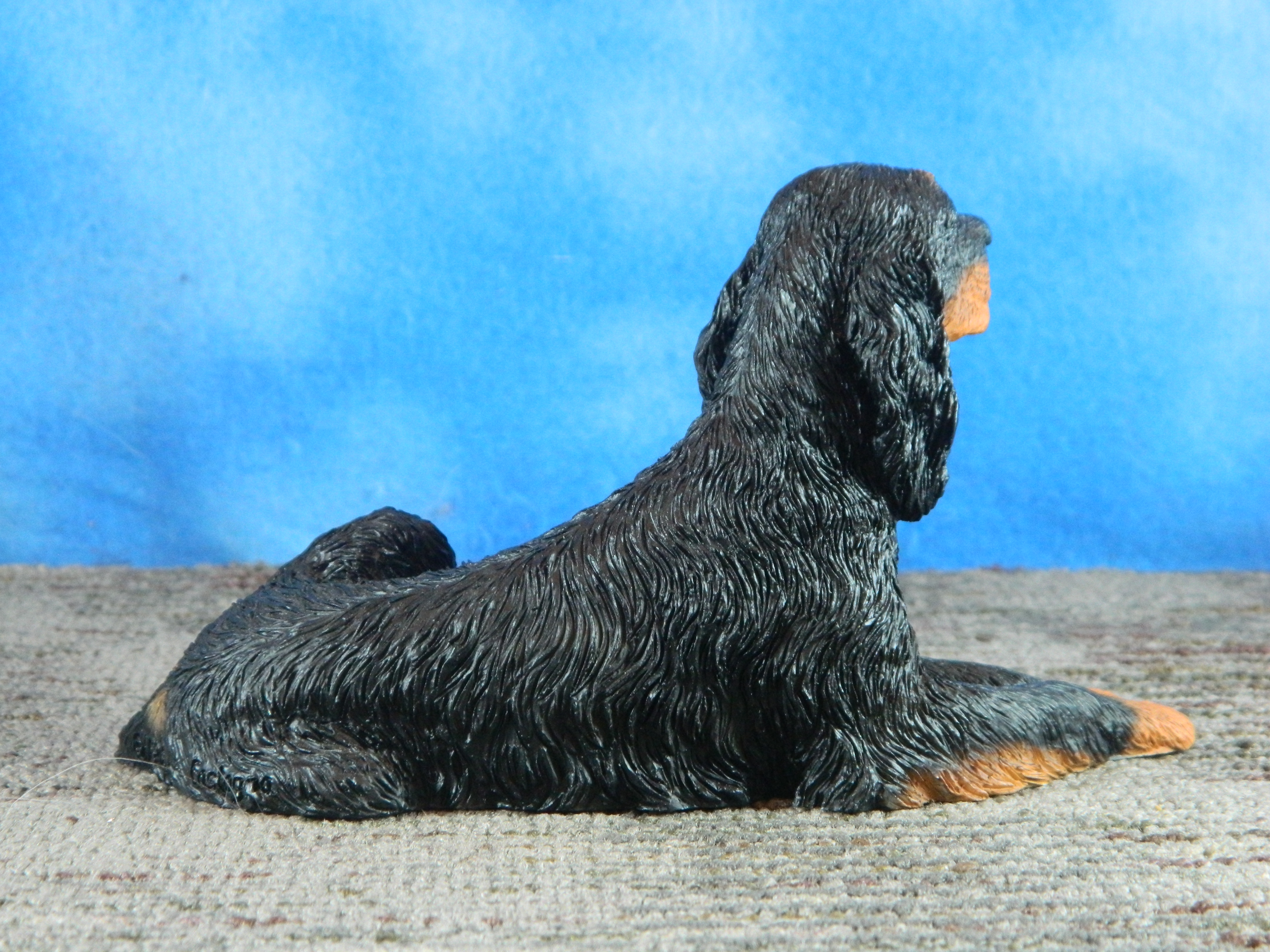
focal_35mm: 84
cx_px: 635
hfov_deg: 23.3
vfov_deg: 17.6
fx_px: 3082
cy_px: 476
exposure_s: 1/13
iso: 400
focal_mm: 15.1
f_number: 4.2
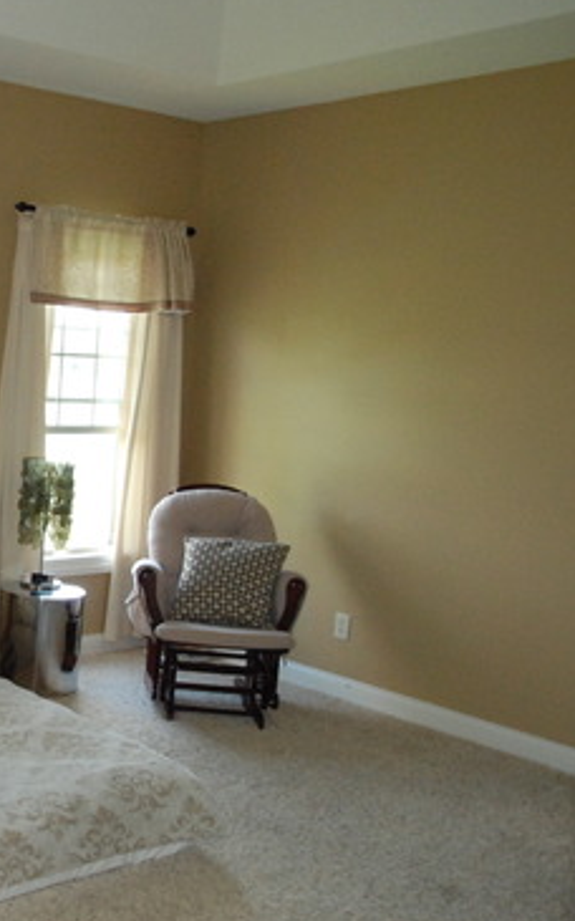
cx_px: -146
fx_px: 1079
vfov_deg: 46.2
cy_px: 487
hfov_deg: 26.0
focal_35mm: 43
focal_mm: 16
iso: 1600
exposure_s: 1/160
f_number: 5.6
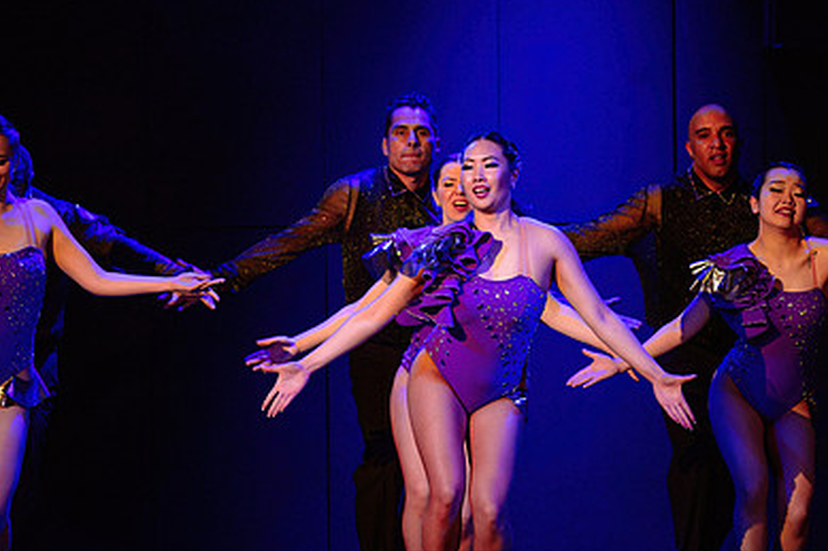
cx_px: 441
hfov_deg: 8.7
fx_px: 5425
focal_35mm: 236
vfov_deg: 5.8
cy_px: 316
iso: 1600
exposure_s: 1/200
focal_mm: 150
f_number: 2.8
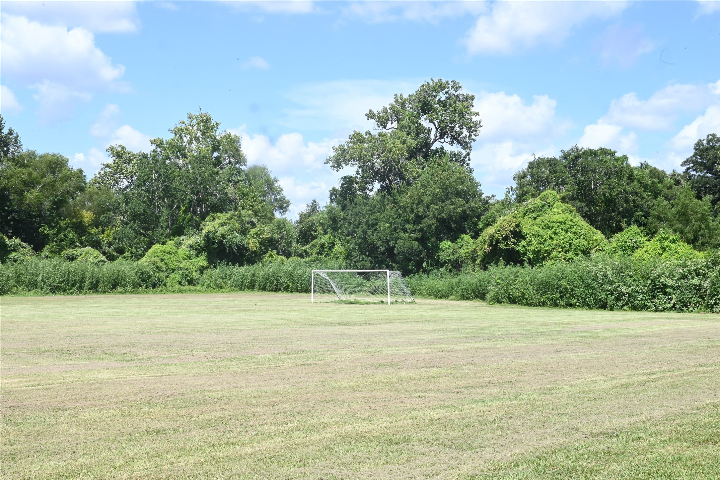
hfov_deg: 39.6
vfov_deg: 27.0
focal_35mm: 50
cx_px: 360
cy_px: 240
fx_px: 1000
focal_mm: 50
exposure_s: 1/80
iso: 500
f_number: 29
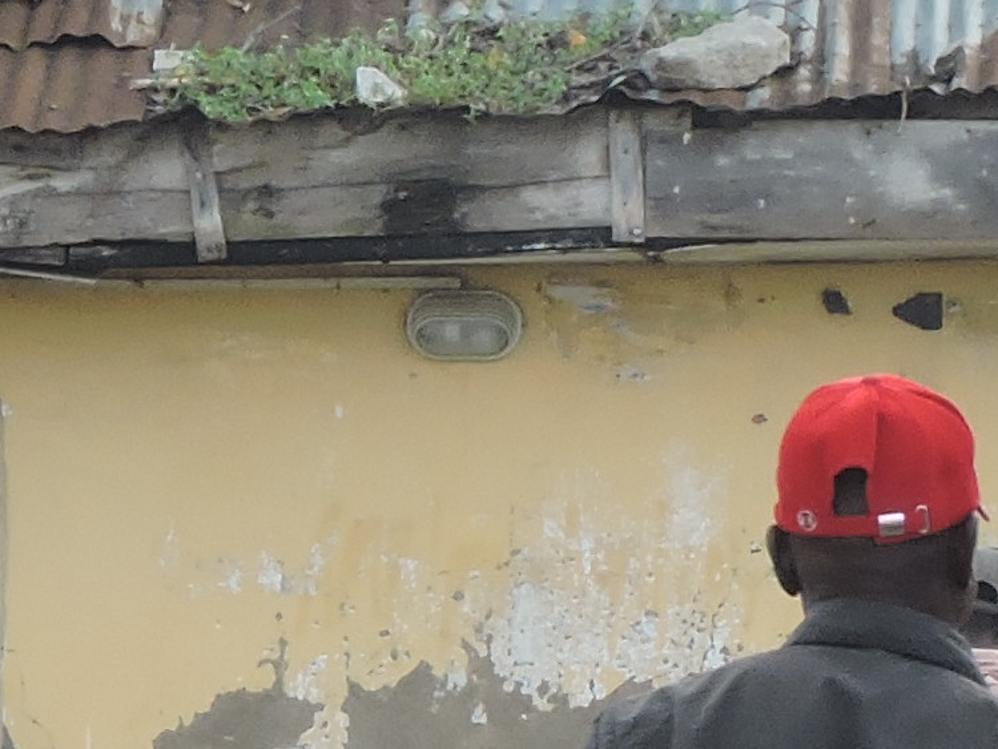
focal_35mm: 522
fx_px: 15054
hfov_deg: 3.8
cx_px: -257
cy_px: 1187
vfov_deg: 2.8
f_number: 4.5
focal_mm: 15.2
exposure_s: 1/60
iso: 140
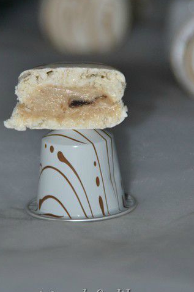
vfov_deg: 5.5
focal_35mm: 378
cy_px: 138
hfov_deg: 3.6
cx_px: 77
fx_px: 3057
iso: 1250
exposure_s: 1/60
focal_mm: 200
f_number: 6.3
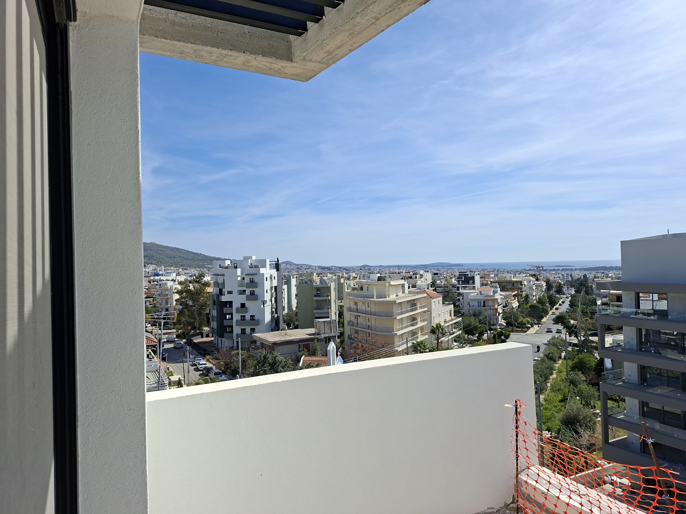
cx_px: 343
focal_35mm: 23
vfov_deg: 58.9
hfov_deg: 73.9
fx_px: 456
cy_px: 257
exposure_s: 1/2959
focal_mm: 5.54
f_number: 1.8
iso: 50
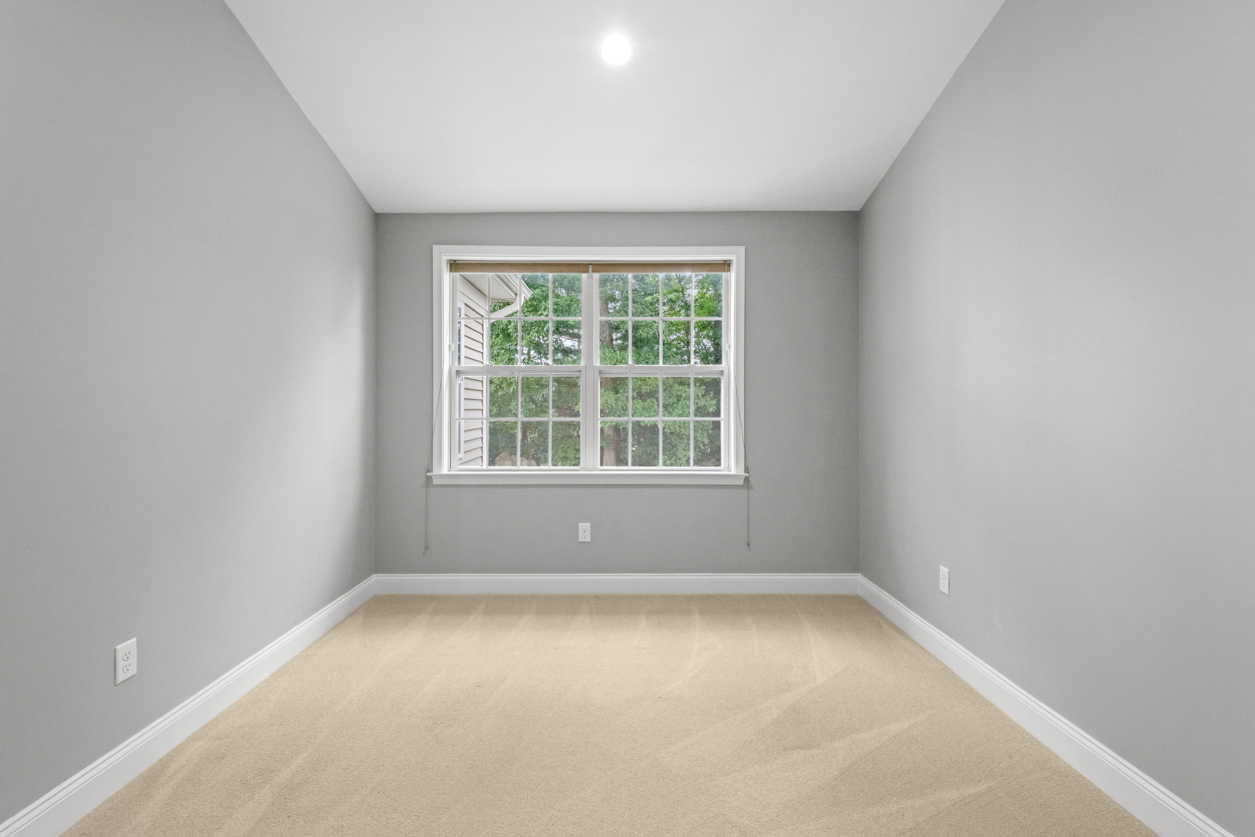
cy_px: 418
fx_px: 558
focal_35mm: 16
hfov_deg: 96.7
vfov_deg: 73.7
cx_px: 628
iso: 3200
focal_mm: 16
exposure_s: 1/15
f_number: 11
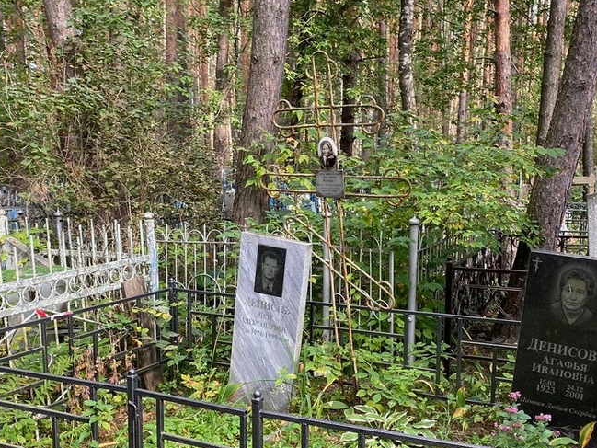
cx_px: 296
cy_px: 299
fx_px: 707
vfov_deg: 34.8
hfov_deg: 45.8
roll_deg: +0.1
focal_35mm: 41
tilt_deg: -10.3
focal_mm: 4.25
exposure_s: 1/121
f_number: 1.8
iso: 80
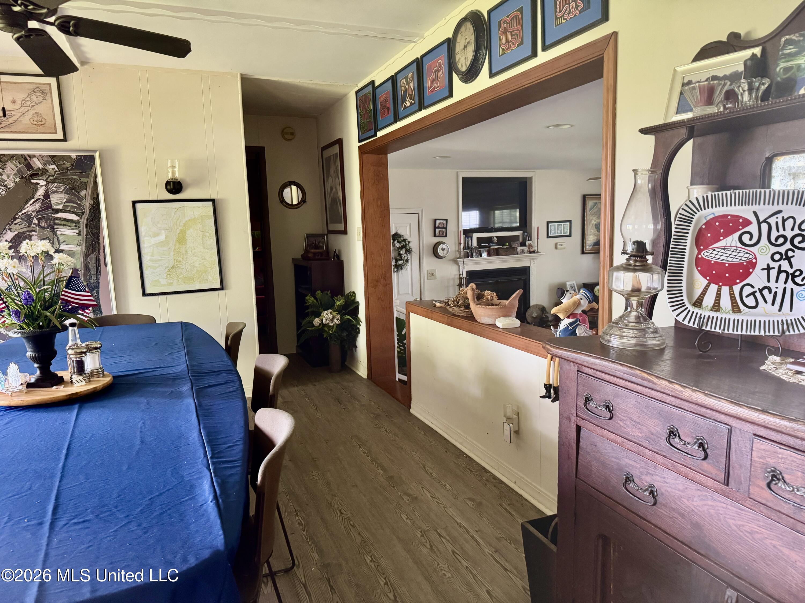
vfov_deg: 56.8
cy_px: 302
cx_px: 402
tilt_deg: -7.5
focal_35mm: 24
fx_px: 558
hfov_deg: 71.6
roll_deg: +2.5
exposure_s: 1/60
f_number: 1.78
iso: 500
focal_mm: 6.76
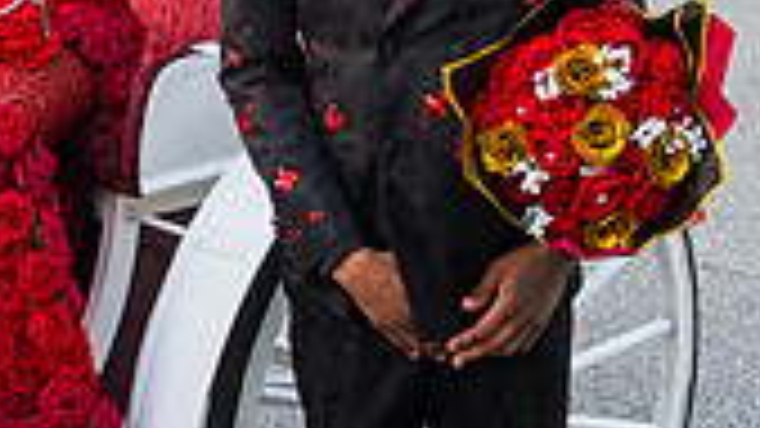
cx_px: 238
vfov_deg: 11.6
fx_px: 2095
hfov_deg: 20.5
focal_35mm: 104
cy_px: 43
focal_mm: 28
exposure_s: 1/125
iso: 800
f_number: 3.7
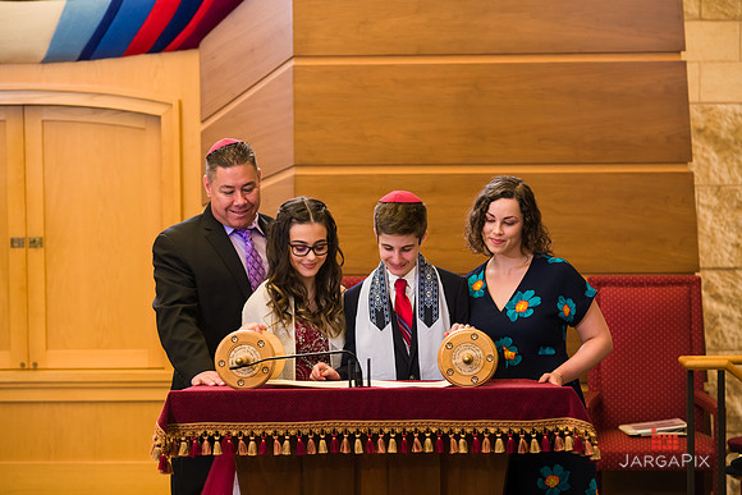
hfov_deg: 15.2
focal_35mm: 135
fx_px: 2783
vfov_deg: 10.2
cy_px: 248
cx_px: 371
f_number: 5.6
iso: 1000
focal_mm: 135
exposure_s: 1/200
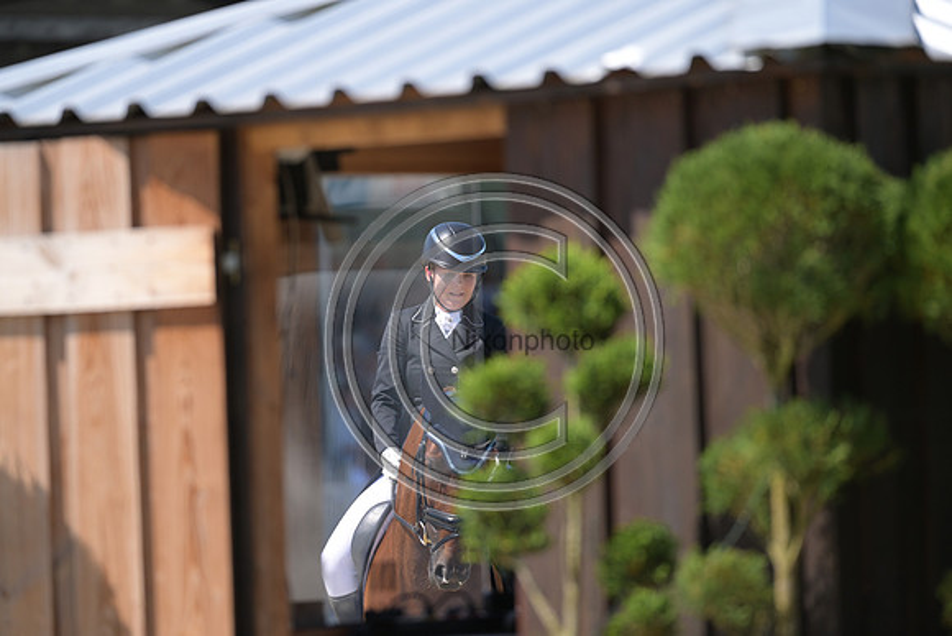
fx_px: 10051
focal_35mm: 380
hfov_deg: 5.4
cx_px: 476
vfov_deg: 3.6
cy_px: 318
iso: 360
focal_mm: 380
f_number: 5
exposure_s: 1/1250
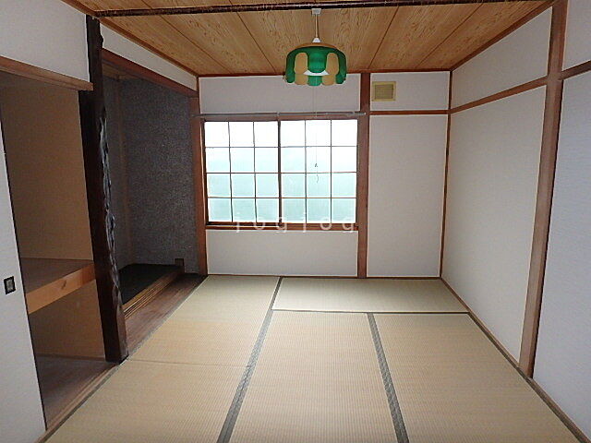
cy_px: 222
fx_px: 359
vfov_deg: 63.4
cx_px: 296
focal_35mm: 21
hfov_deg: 79.0
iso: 320
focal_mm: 3.7
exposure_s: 1/30
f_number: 3.5
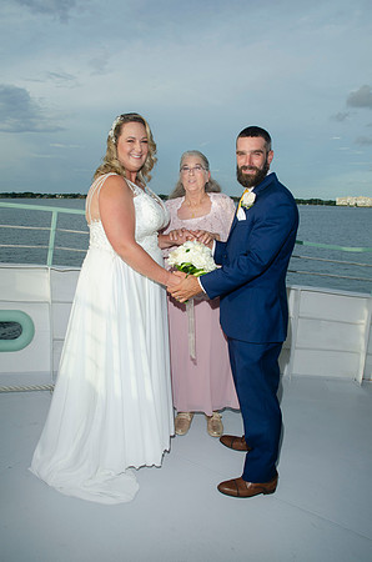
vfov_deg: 67.5
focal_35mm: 27
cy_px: 281
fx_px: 420
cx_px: 186
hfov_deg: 47.7
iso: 100
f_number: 8
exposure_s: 1/250
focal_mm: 18
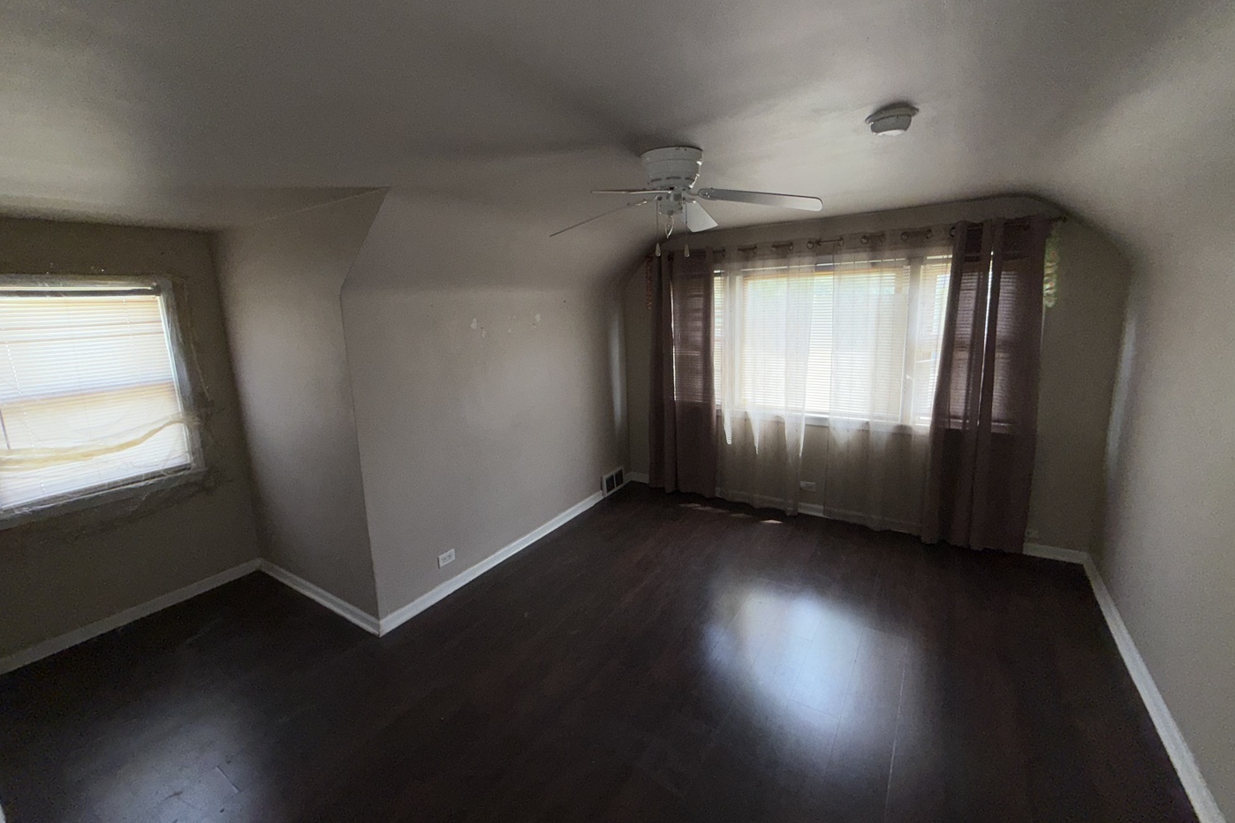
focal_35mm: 15
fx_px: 515
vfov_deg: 77.3
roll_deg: +2.0
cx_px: 617
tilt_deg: -8.6
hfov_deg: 100.4
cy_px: 388
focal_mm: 2.22
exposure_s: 1/122
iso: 40
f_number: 2.2
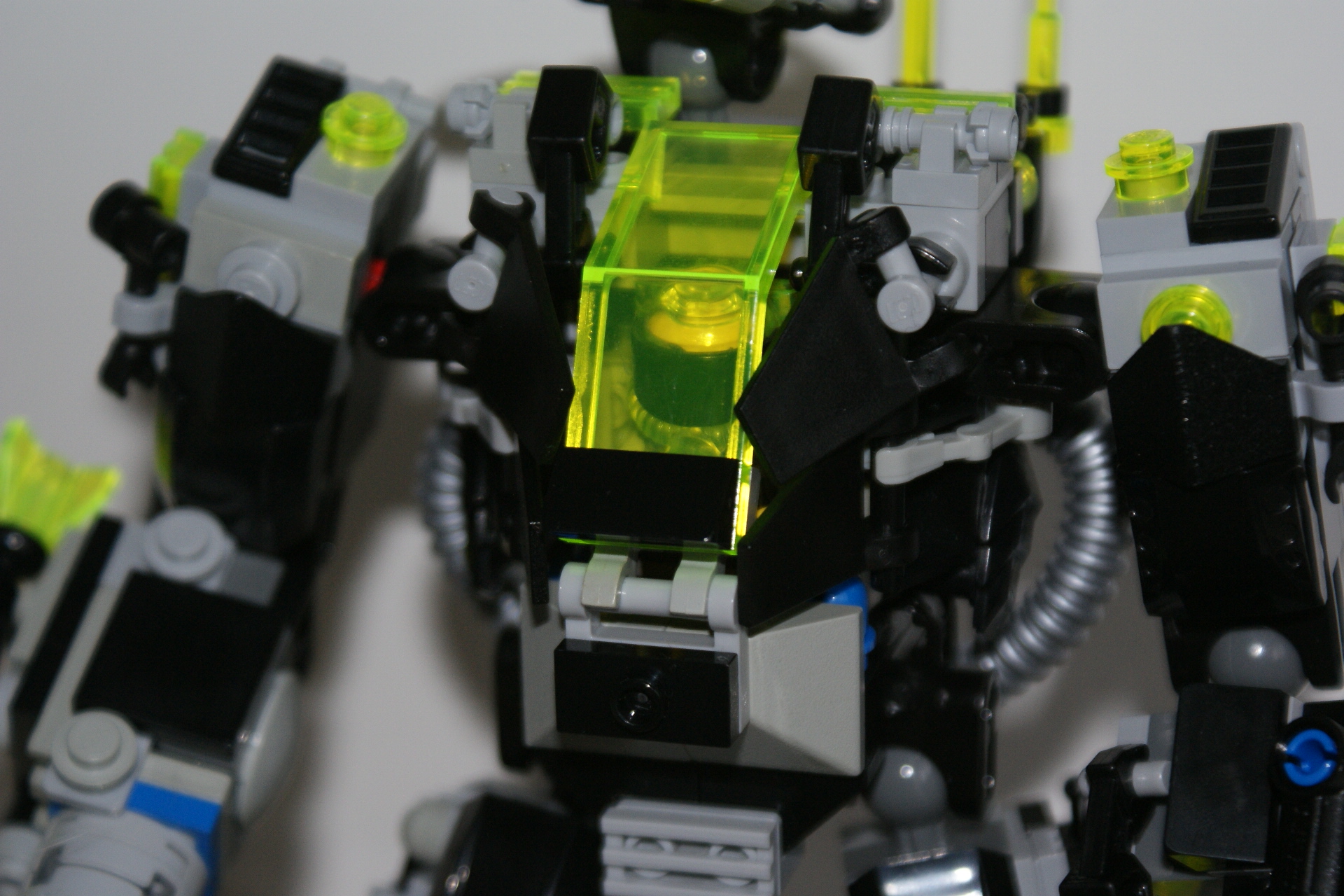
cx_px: 672
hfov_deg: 19.5
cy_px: 448
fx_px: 3920
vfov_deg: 13.0
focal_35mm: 105
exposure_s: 1/125
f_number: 5.6
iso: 400
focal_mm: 70
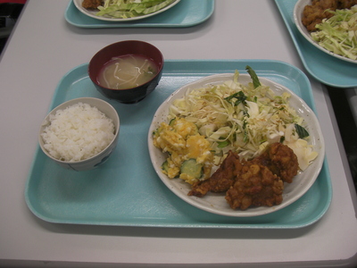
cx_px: 178
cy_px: 134
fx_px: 392
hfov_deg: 49.0
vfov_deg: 37.7
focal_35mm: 38
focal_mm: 6.3
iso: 50
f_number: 3.5
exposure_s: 1/34.1
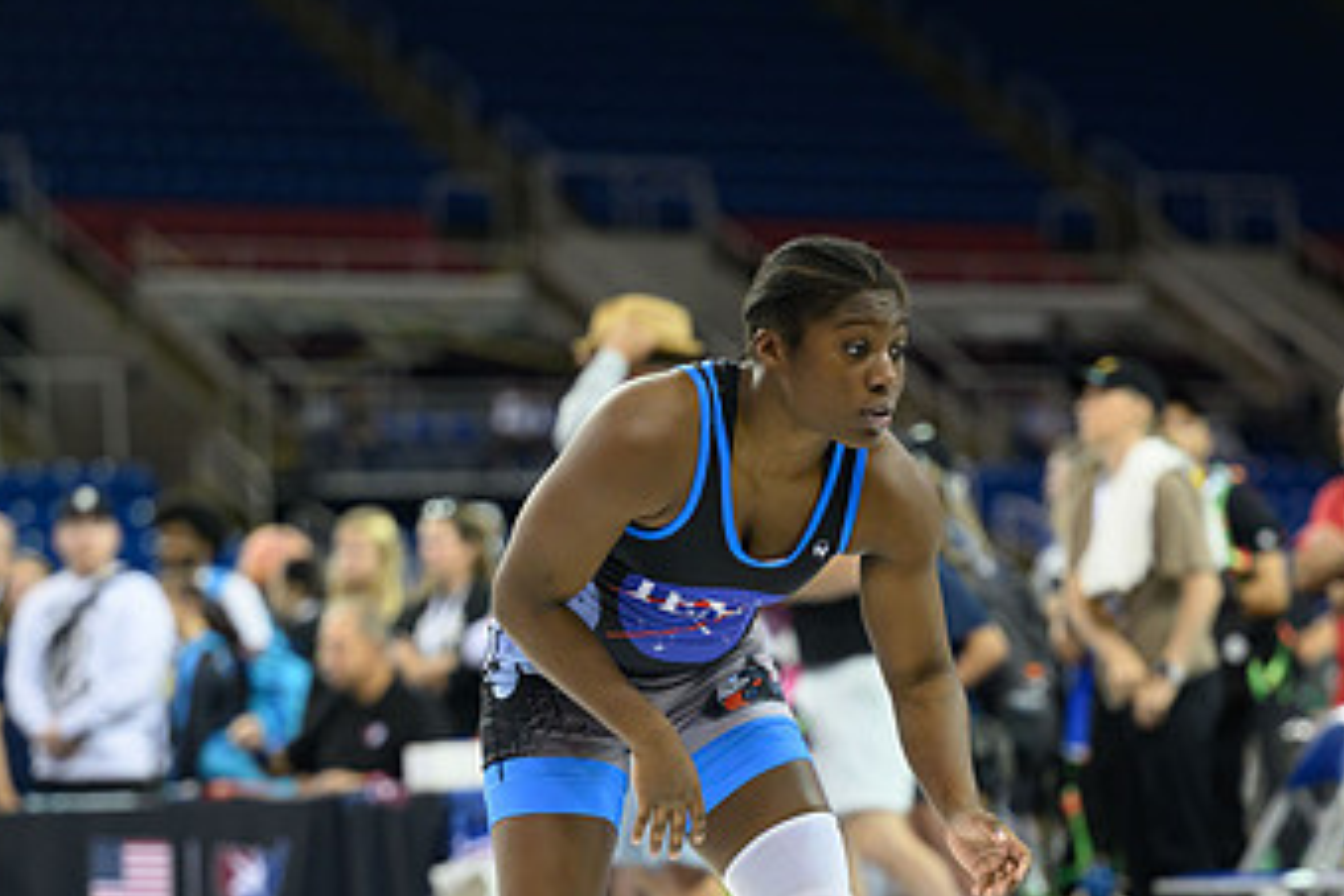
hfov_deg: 10.9
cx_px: 678
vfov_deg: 7.3
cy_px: 747
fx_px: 7018
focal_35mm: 188
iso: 2500
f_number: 2.8
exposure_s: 1/800
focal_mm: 110
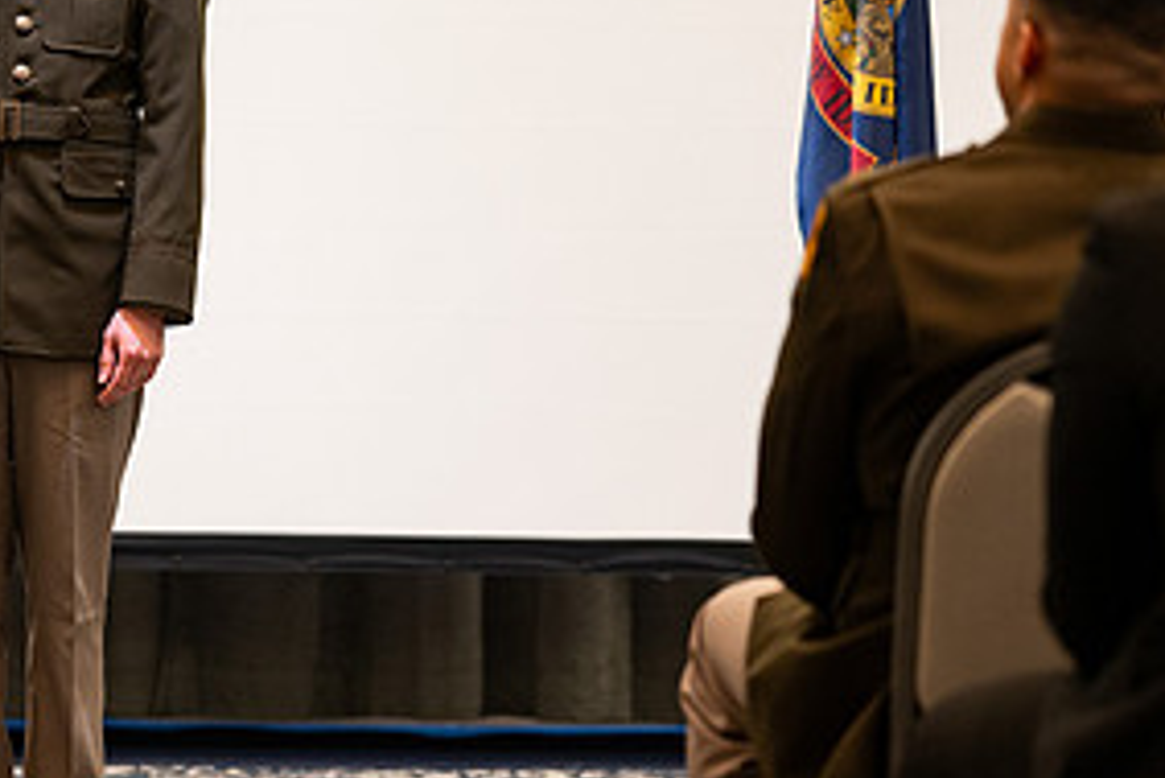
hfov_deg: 11.7
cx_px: 91
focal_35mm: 174
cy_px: 237
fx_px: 5633
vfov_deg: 7.9
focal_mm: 85
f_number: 1.8
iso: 640
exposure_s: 1/125
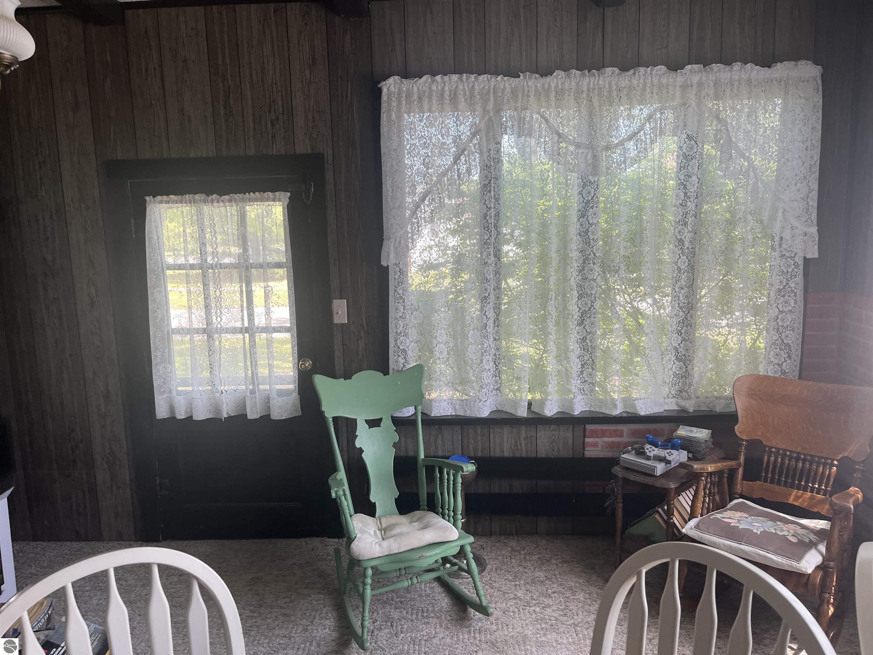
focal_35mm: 26
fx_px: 656
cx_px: 436
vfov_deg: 53.1
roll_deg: +1.8
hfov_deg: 67.3
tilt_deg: -9.3
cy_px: 328
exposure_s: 1/122
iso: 64
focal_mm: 5.1
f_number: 1.6
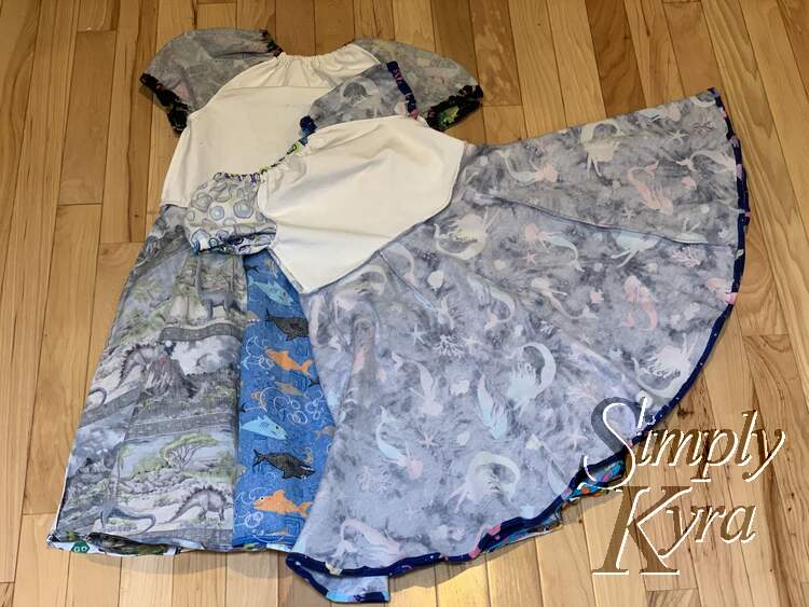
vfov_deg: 28.0
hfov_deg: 36.8
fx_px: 1216
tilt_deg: -57.0
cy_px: 304
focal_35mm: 52
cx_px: 404
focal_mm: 6
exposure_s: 1/60
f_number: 2.4
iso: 125
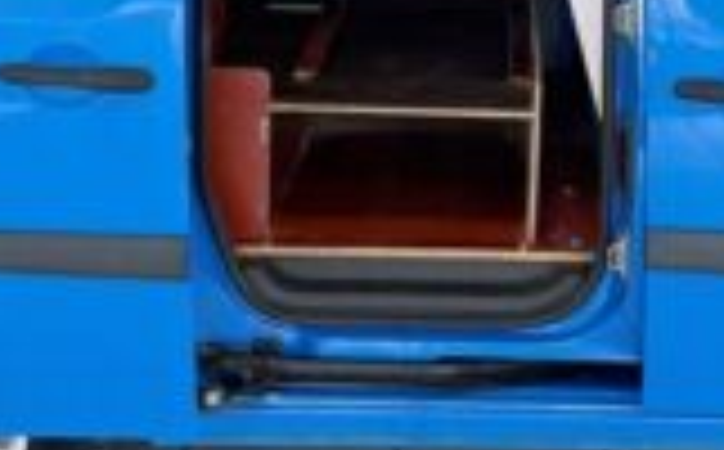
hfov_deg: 19.9
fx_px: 2029
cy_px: -50
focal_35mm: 103
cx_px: 625
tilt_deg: -7.1
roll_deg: -1.1
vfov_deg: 12.4
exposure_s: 1/121
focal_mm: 4.2
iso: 125
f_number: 1.6
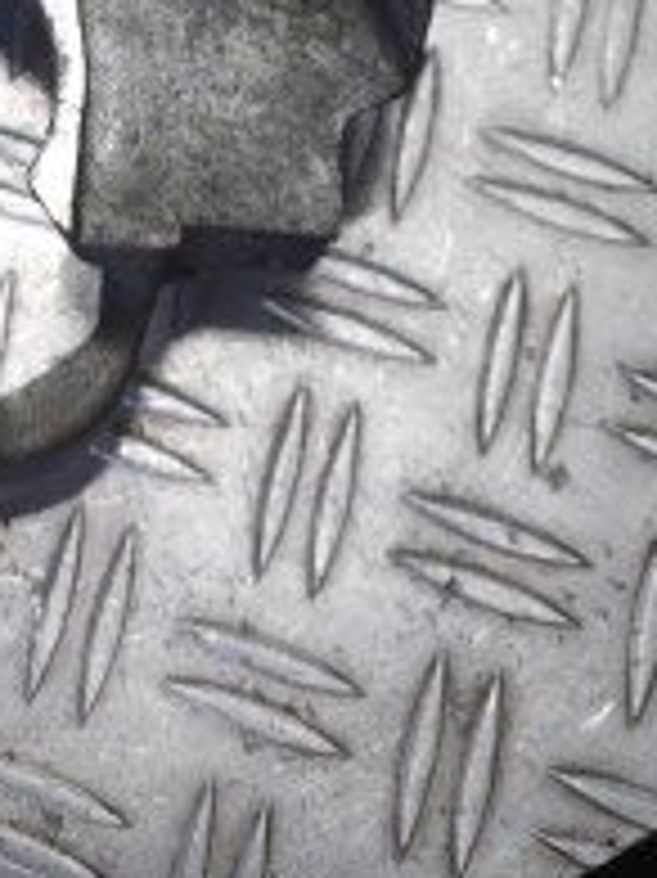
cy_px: -437
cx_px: -27
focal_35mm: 82
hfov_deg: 17.5
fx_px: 2077
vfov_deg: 20.4
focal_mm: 5.23
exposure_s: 1/100
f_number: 1.8
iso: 80
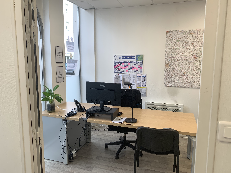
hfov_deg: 67.3
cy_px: 86
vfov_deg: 53.1
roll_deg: -1.5
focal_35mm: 26
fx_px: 174
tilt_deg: -8.9
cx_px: 116
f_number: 1.8
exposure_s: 1/100
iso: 32
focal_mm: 4.25
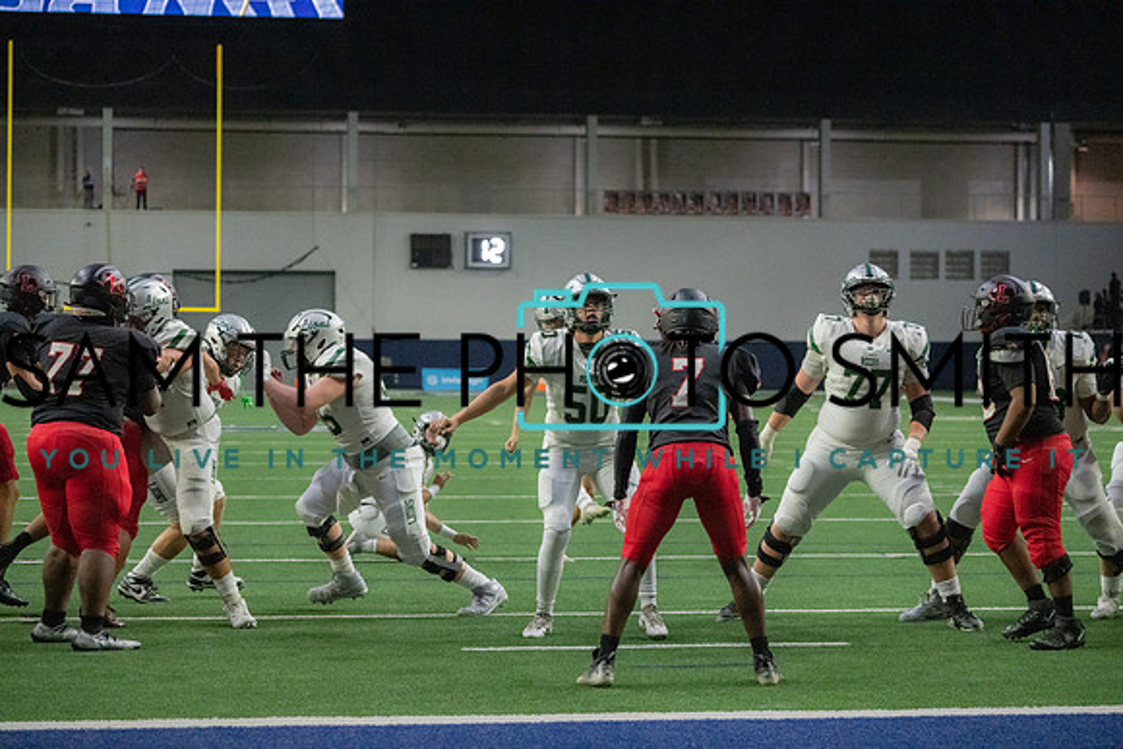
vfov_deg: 13.7
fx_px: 3120
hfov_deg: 20.4
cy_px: 374
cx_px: 562
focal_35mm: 100
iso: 12800
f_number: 4.5
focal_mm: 100
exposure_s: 1/1250
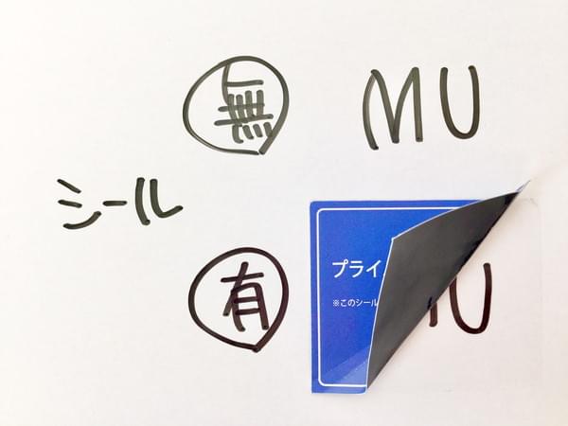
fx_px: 509
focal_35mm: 31
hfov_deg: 58.4
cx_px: 284
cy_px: 213
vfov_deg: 45.4
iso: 25
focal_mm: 3.3
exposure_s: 1/30
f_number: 2.4
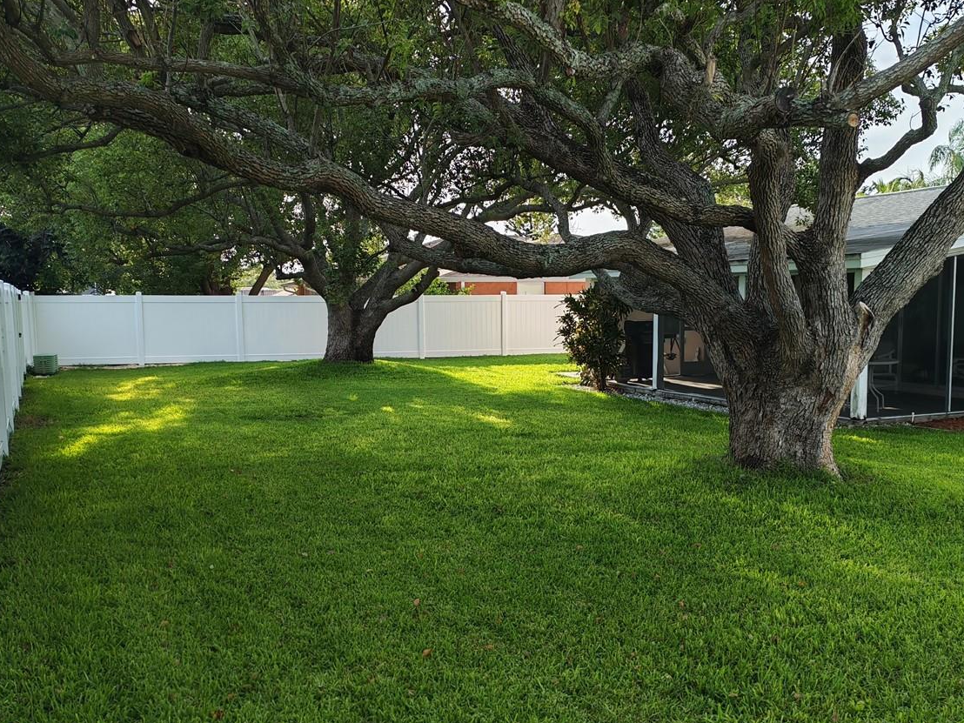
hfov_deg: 47.8
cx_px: 506
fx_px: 1086
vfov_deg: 36.7
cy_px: 422
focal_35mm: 39
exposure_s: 1/550
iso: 50
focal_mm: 6.12
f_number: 1.9
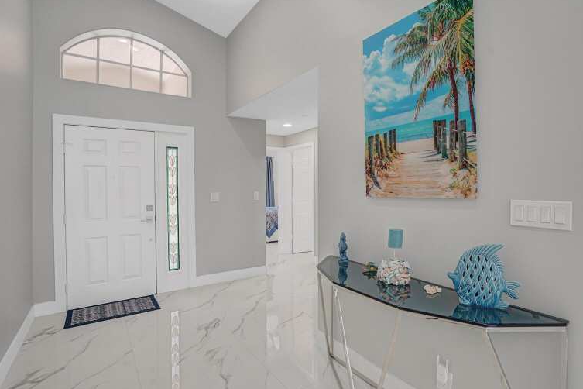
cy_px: 189
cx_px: 296
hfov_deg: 93.3
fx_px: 275
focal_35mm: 17
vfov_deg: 70.4
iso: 800
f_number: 5.6
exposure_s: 1/60
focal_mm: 16
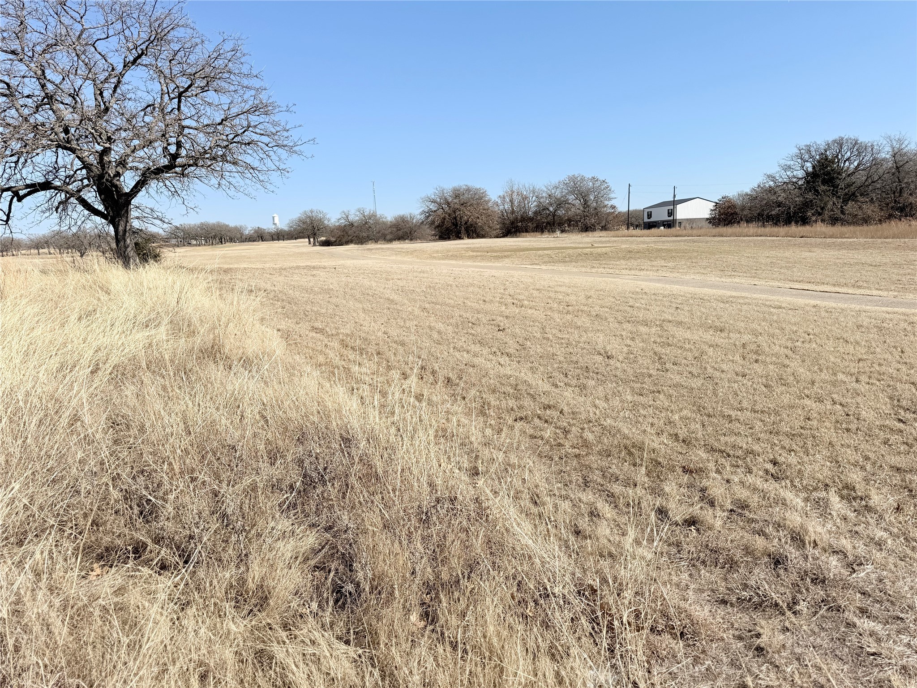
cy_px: 344
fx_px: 636
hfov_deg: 71.6
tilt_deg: -8.2
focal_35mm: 24
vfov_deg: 56.8
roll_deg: +2.1
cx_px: 458
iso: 80
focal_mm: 6.76
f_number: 1.78
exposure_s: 1/6711
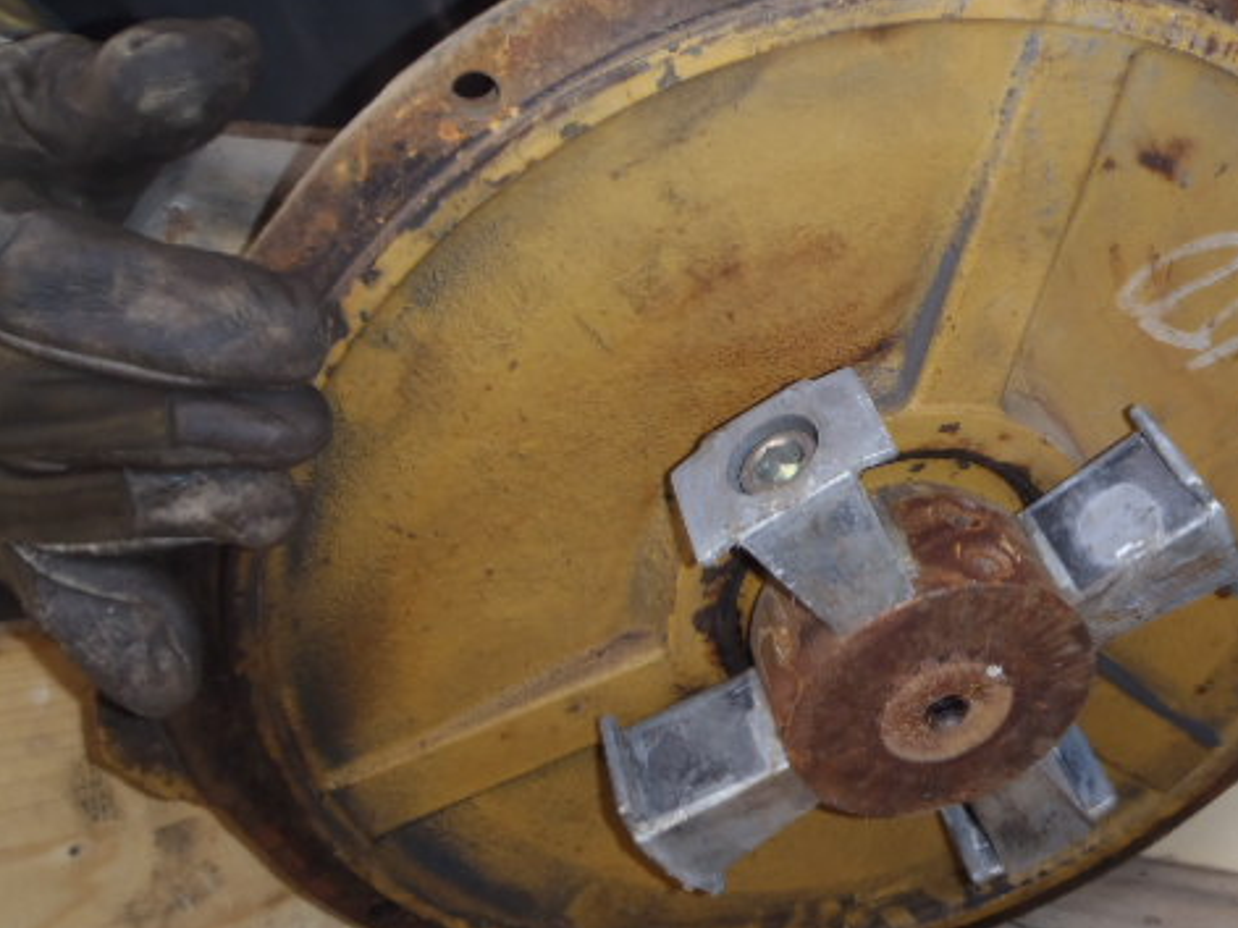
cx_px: 837
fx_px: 1359
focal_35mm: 38
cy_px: 495
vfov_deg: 37.7
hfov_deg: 48.1
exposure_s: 1/30
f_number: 3.5
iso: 100
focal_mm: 5
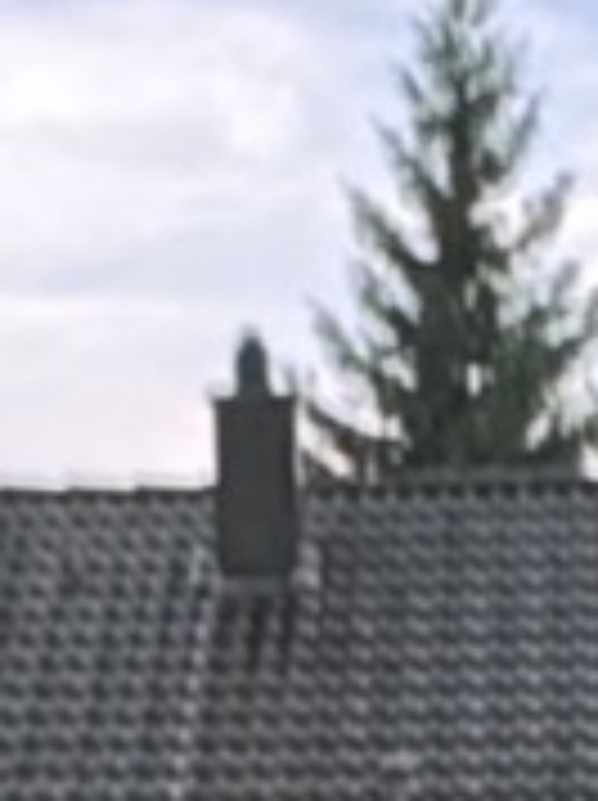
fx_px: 2494
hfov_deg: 13.3
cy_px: 1935
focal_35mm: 108
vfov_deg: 13.4
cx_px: 715
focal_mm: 2.22
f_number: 2.2
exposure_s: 1/122
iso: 40
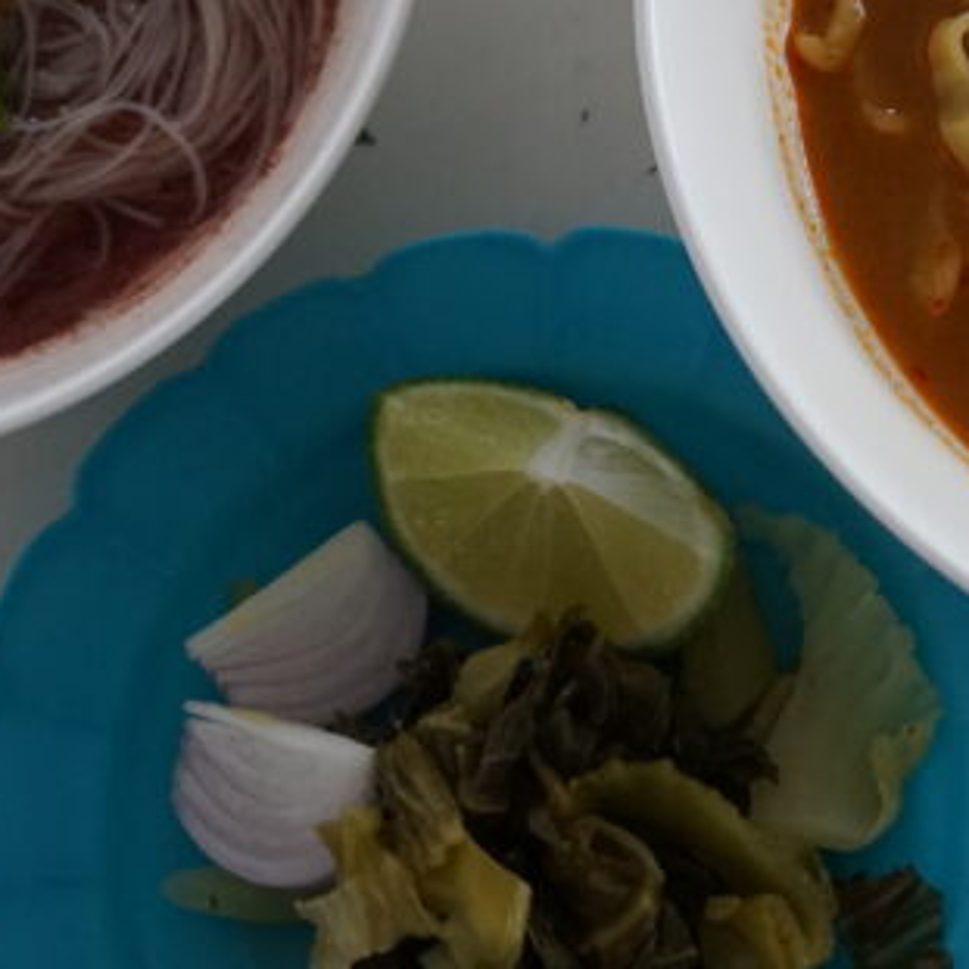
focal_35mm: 98
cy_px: -36
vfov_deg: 17.3
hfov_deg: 17.7
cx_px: 704
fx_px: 3104
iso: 2000
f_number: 5.6
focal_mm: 35
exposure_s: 1/100
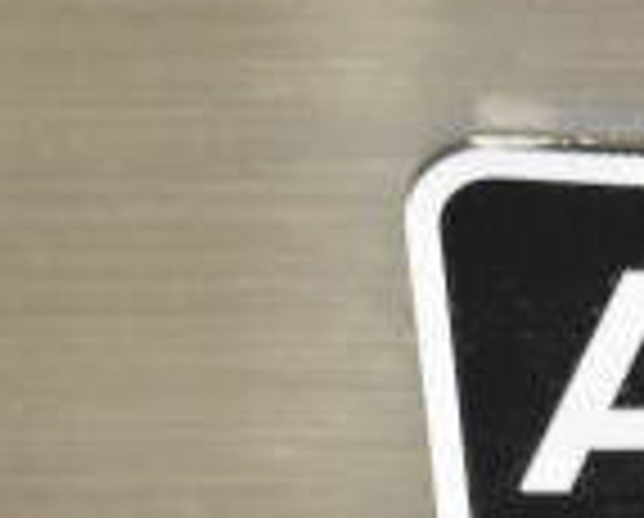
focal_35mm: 228
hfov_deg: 8.0
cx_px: 1360
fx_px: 4355
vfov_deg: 6.8
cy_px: 245
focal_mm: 38
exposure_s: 1/60
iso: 1600
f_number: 4.8
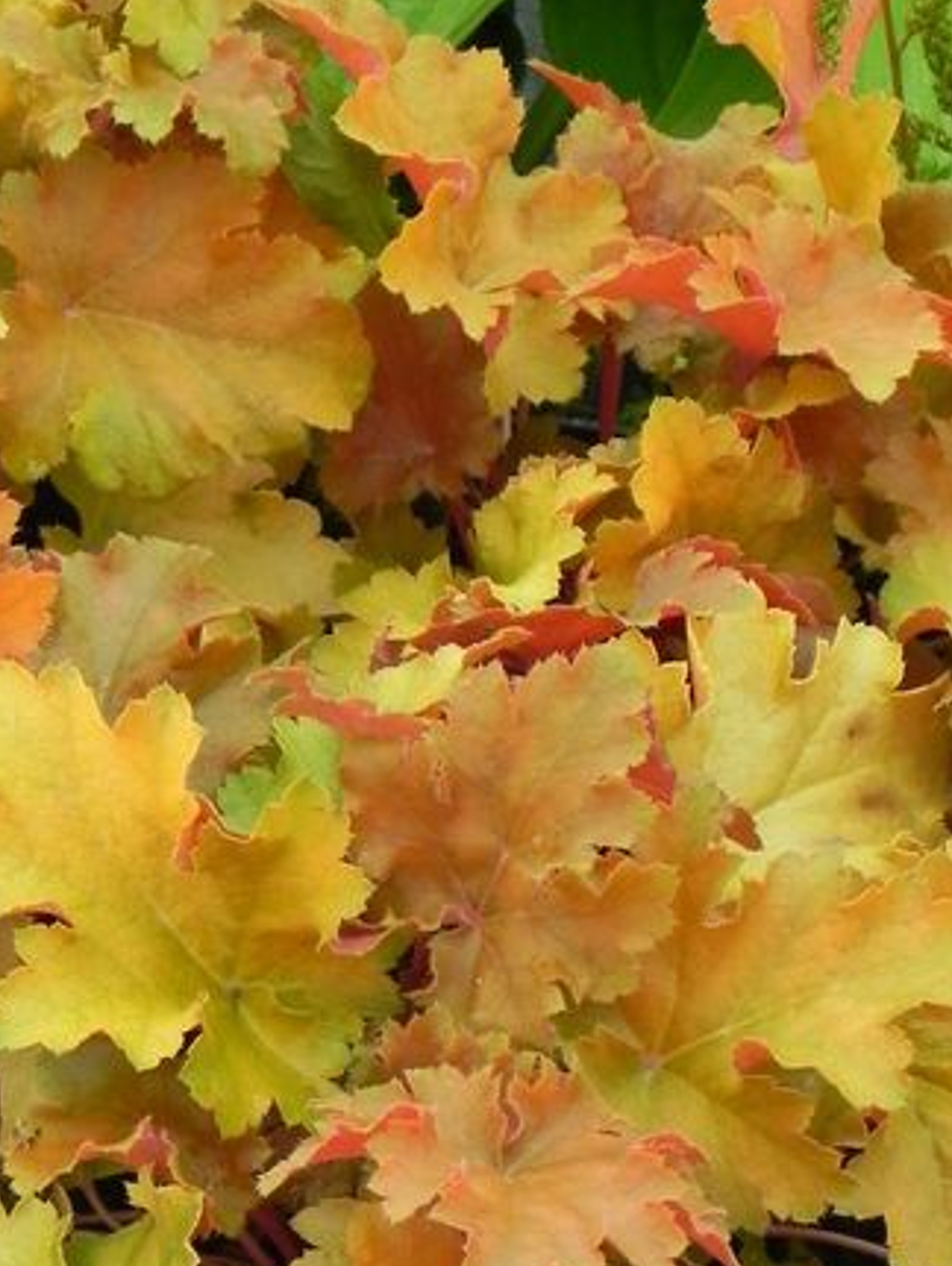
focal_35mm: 267
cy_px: 646
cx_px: 191
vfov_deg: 7.4
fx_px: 9776
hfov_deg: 5.6
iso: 160
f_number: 5.6
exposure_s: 1/160
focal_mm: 25.7
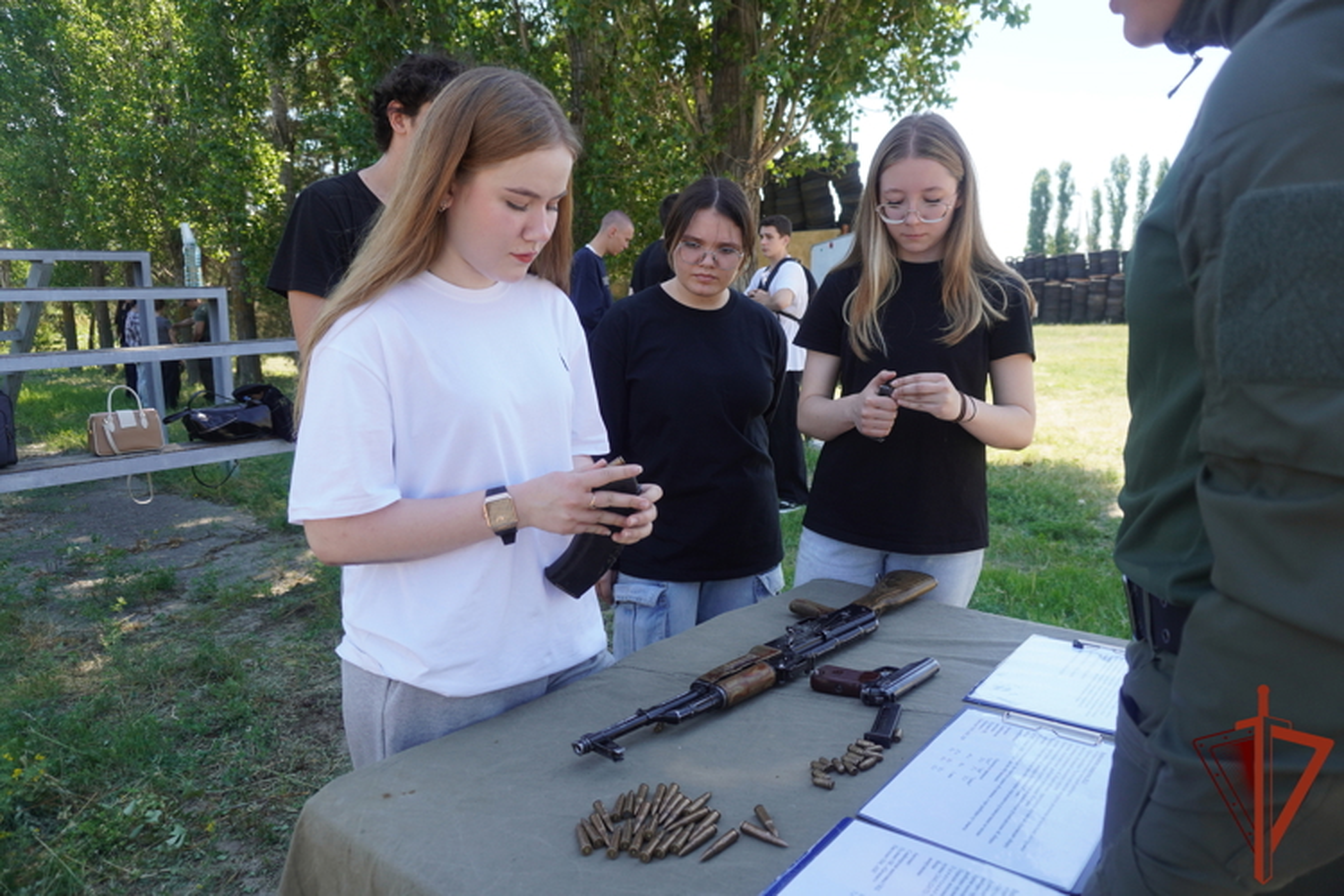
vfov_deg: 53.1
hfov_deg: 73.7
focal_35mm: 24
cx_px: 672
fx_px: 896
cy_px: 448
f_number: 3.5
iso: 100
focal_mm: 16
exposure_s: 1/320
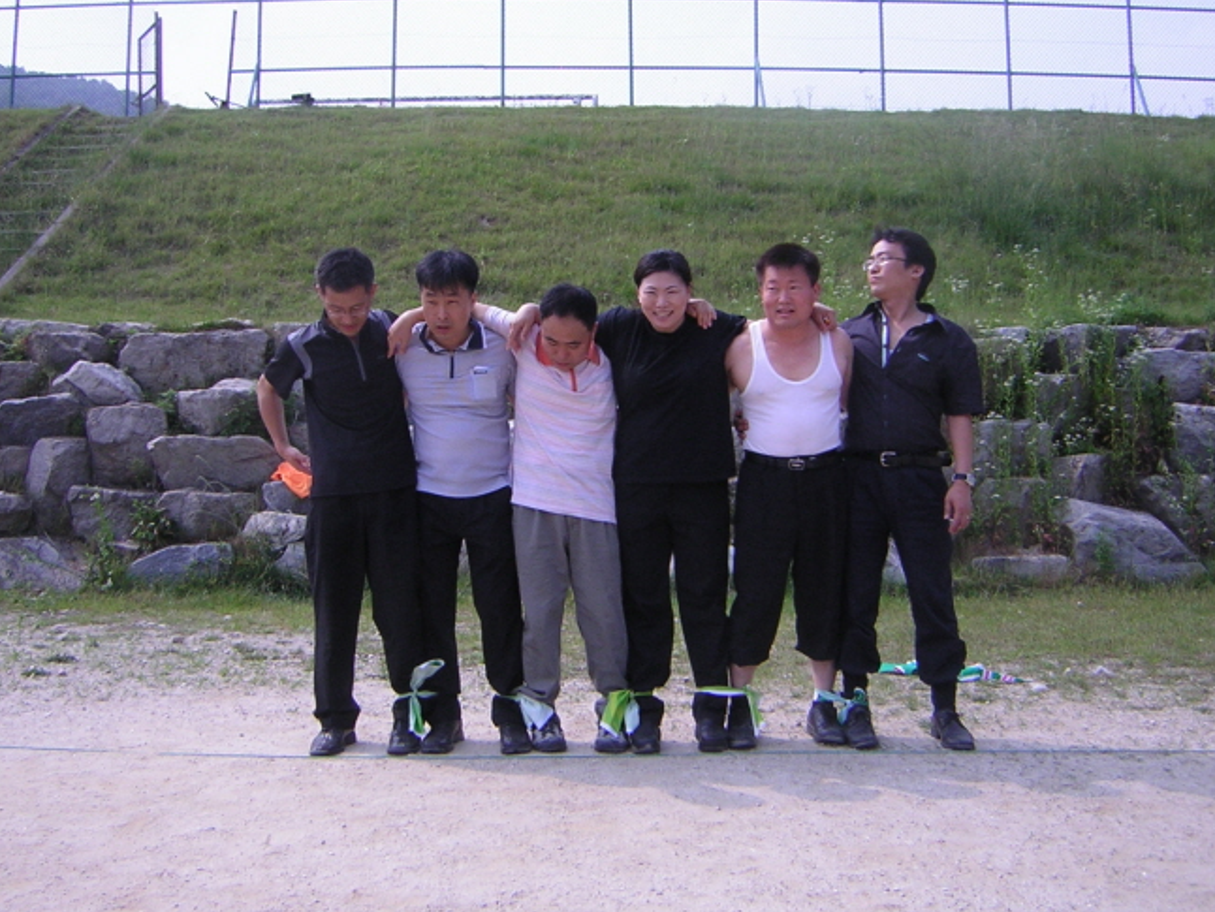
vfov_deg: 36.8
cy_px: 420
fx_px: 1369
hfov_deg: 47.8
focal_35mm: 39
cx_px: 653
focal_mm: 4.7
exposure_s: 1/322
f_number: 5.2
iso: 50
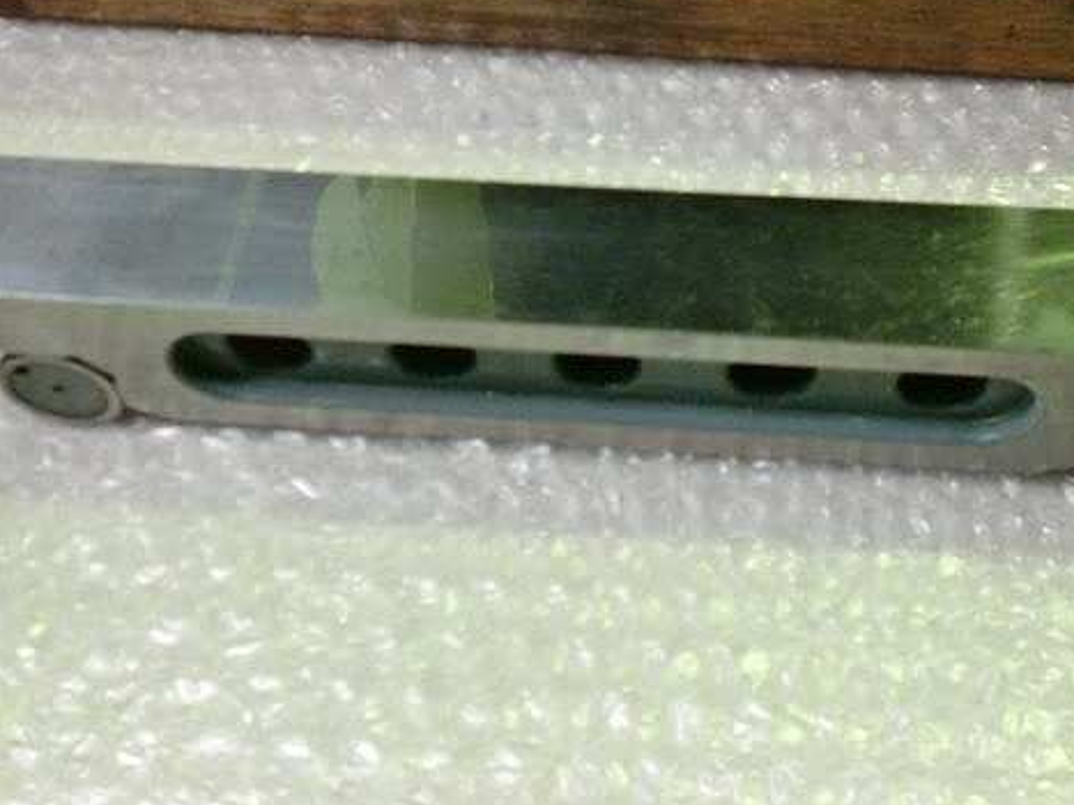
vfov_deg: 30.0
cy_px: 262
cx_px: 586
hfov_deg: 39.6
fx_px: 1489
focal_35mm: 48
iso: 500
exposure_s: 1/60
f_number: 3.1
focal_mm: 6.3
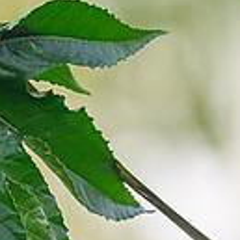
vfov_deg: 0.6
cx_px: -229
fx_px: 24771
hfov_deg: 0.6
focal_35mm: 3158
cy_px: -103
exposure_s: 1/1600
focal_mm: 560
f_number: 4
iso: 1250
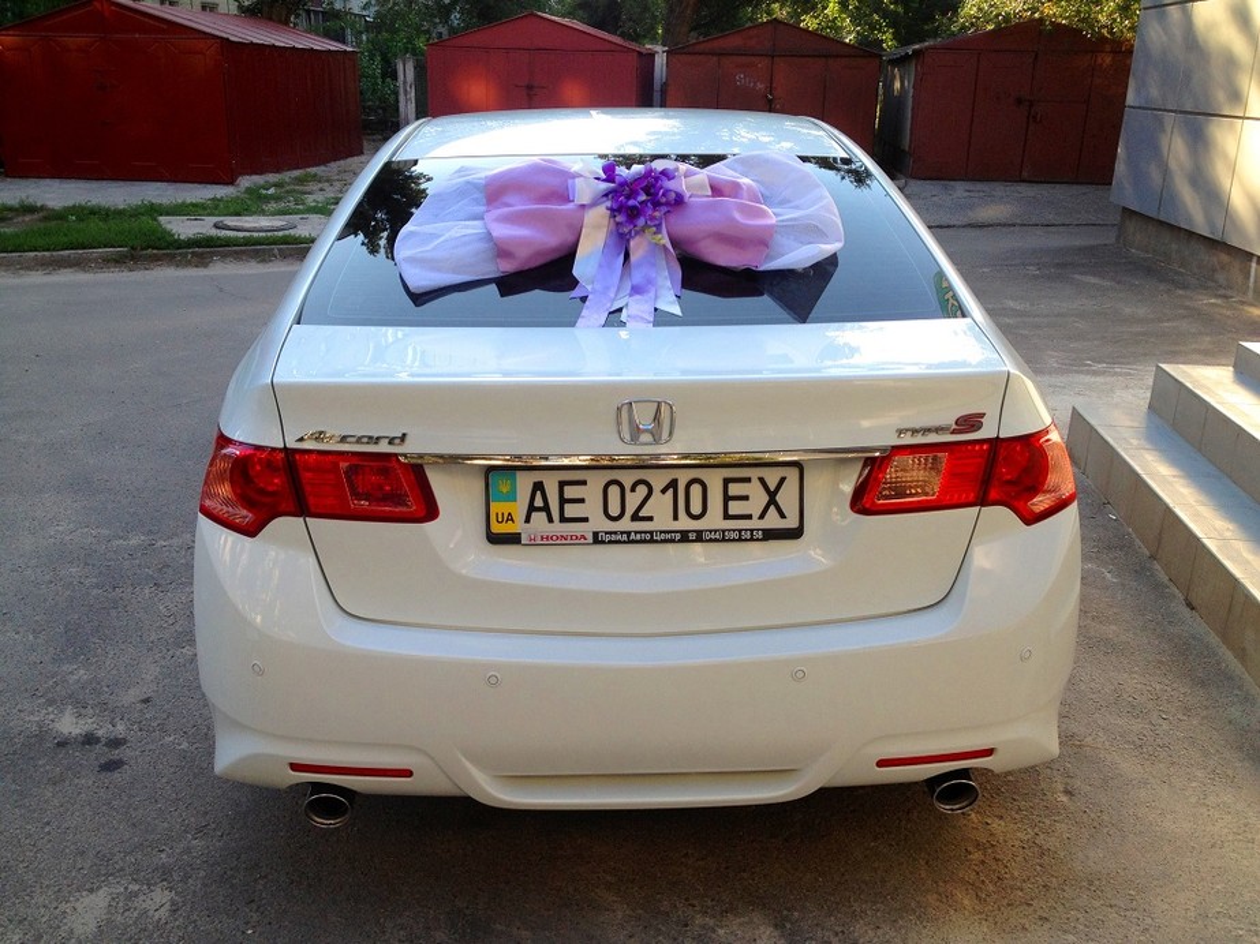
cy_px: 472
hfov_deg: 52.6
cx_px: 630
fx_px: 1274
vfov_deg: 40.7
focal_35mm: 35
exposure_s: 1/302
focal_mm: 4.28
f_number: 2.4
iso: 64
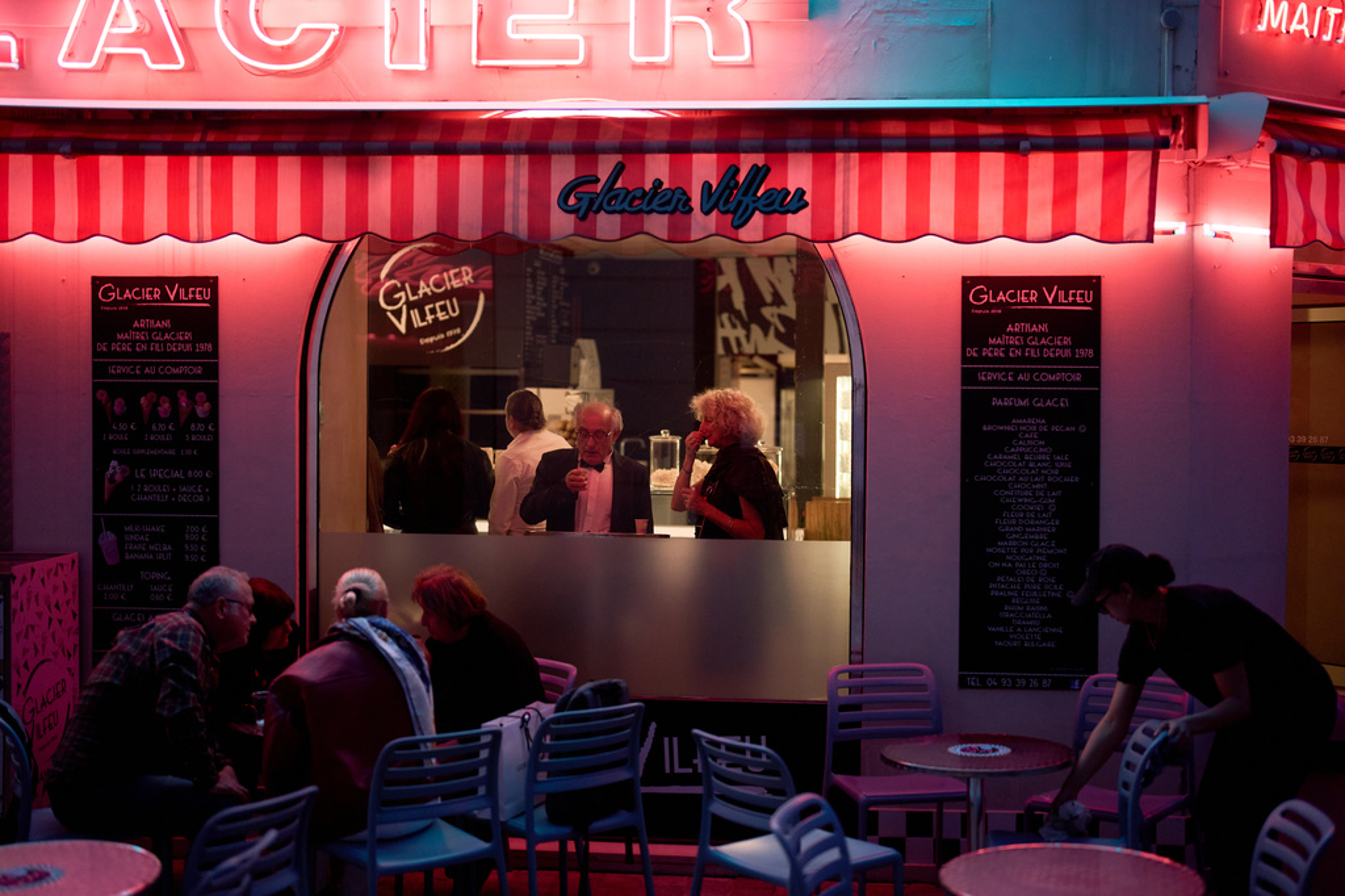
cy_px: 448
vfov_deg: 27.0
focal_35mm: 50
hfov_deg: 39.6
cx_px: 672
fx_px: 1867
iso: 1250
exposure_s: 1/1600
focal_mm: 50
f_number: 1.2
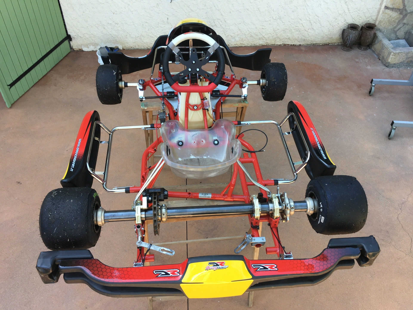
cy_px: 155
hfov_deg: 61.7
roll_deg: -1.6
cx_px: 206
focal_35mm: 29
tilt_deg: -43.0
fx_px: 346
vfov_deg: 48.2
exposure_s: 1/100
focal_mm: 4.15
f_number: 2.2
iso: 25
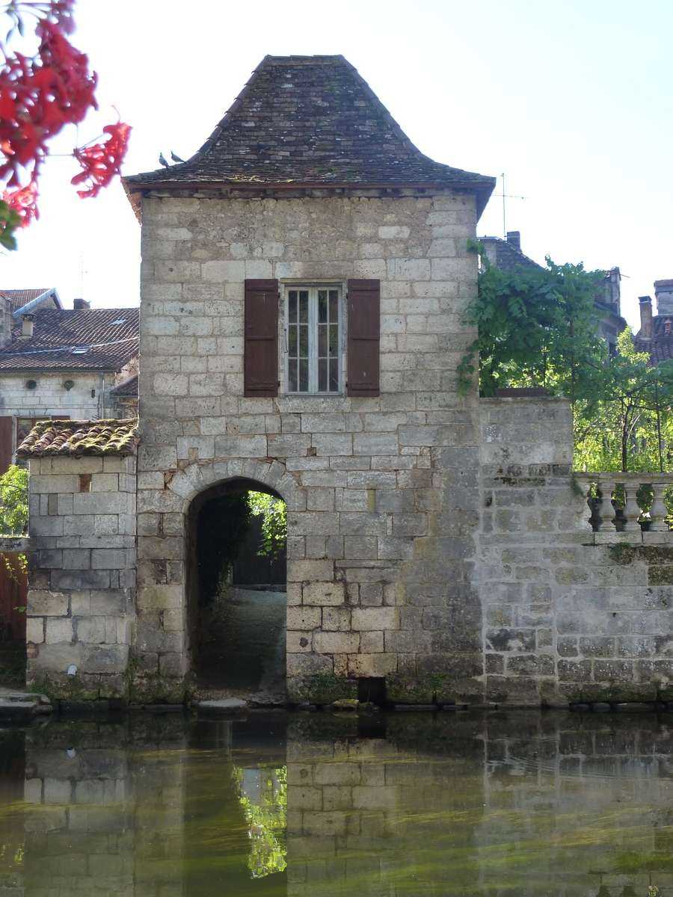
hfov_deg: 28.0
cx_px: 336
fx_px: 1348
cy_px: 448
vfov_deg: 36.8
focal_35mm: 52
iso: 125
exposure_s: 1/125
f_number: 3.8
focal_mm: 8.5
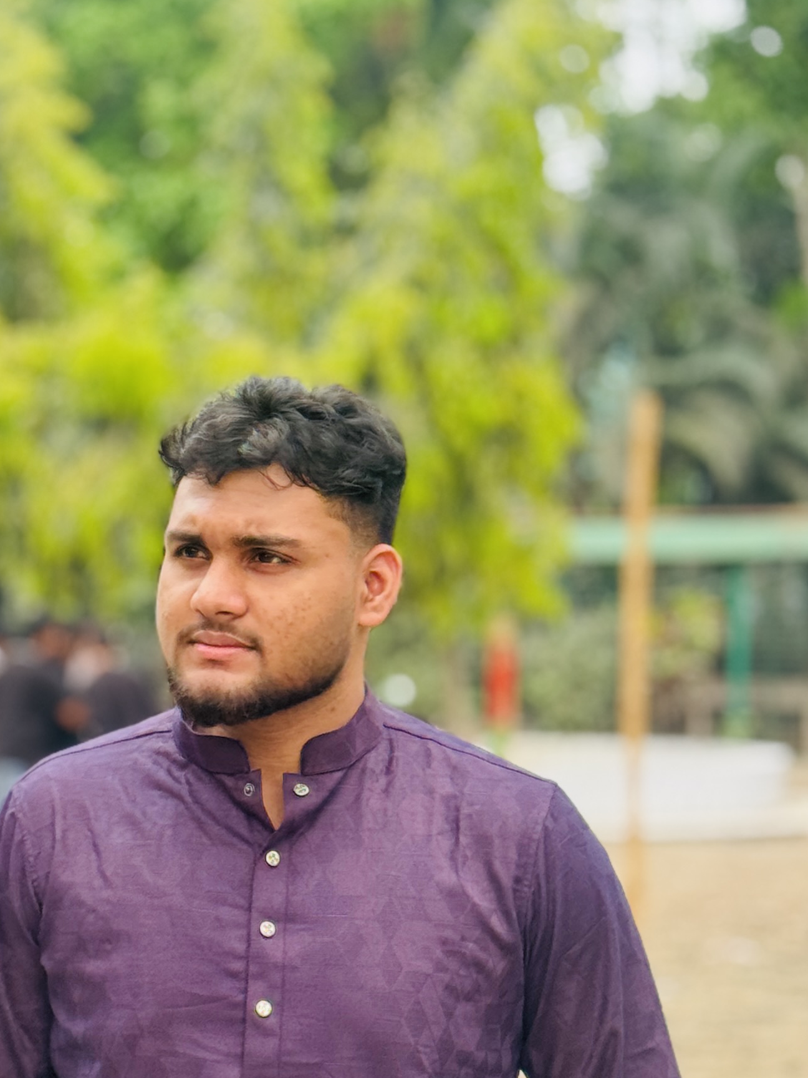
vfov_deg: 17.5
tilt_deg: -0.5
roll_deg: +0.4
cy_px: 701
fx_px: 3486
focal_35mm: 112
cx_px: 188
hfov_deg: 13.2
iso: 64
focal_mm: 6.76
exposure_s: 1/228
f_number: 1.78
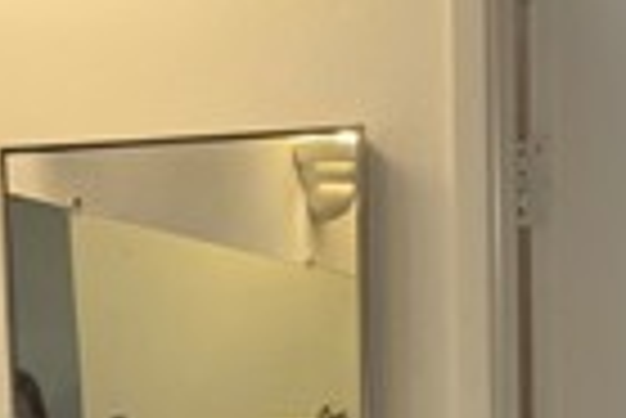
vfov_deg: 11.2
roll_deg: +1.7
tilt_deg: -7.1
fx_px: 2002
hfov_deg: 17.8
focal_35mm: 115
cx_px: 356
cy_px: 710
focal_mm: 6.76
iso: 160
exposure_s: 1/212
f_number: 1.78
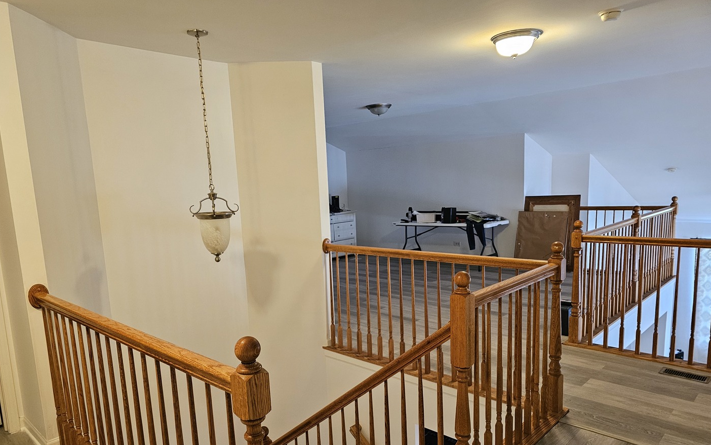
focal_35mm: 25
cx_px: 349
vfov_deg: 49.0
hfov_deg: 72.5
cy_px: 264
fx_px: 485
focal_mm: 6.3
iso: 640
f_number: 1.7
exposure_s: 1/120
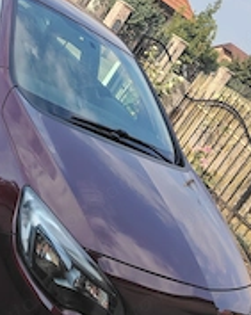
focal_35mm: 53
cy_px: 80
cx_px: 73
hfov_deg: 28.3
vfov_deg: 34.7
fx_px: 493
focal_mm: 5.25
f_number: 1.75
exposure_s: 1/546
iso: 100
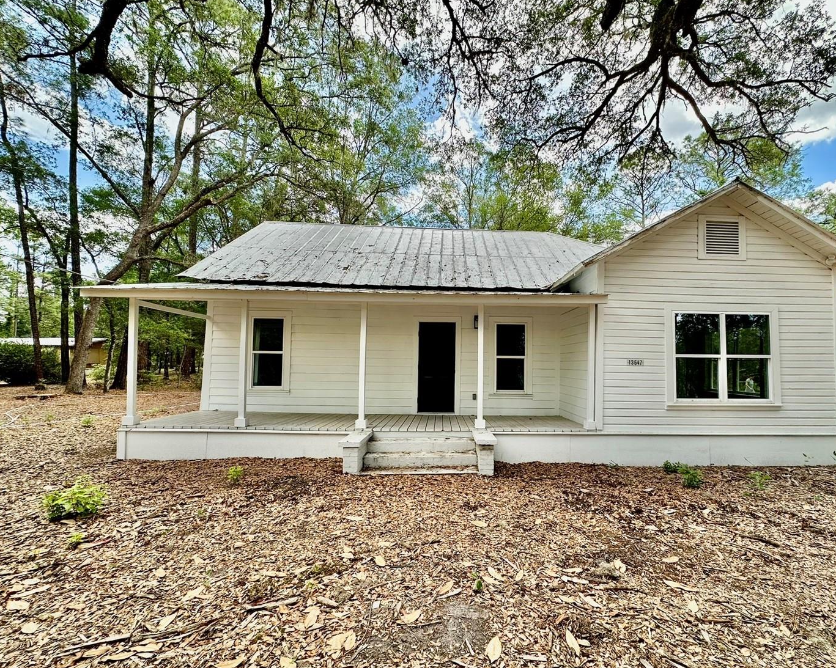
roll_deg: -0.3
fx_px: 396
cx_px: 462
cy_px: 351
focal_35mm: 16
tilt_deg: +1.8
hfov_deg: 92.8
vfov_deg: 80.3
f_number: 2.2
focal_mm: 2.22
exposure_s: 1/485
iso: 40
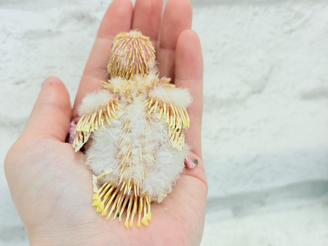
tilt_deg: -17.2
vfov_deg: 28.0
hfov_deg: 36.8
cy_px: 123
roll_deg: +0.0
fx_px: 493
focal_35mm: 52
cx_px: 164
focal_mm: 5.96
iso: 64
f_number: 1.6
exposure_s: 1/100
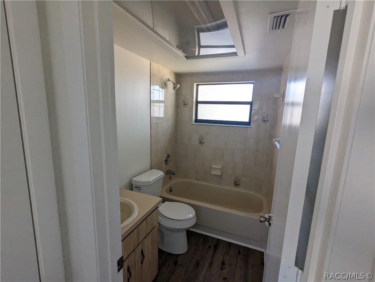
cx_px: 188
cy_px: 141
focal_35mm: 16
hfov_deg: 94.4
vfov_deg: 78.2
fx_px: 174
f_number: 2.2
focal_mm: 2.35
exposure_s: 1/90.1
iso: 384
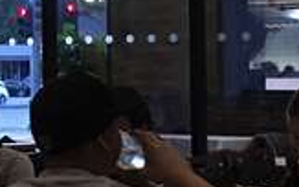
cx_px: -262
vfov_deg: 8.7
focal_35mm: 151
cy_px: 53
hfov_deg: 12.5
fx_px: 1231
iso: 200
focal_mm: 4.15
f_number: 2.2
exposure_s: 1/15
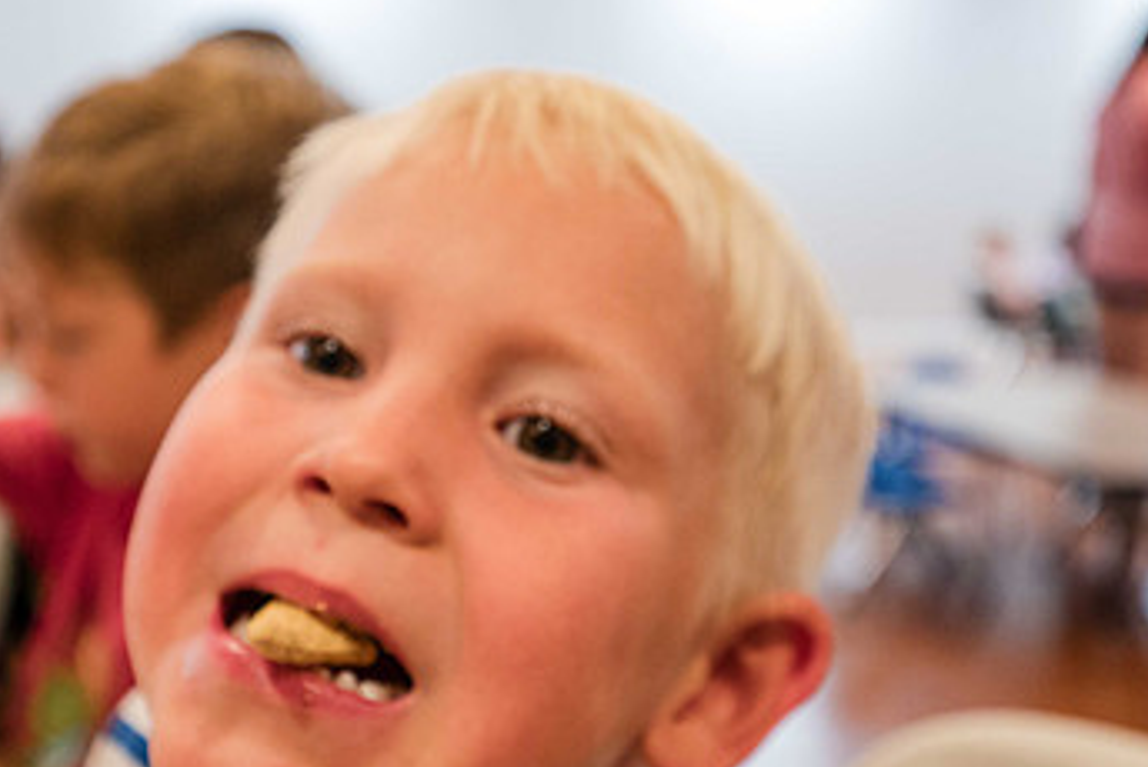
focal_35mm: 54
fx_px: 1723
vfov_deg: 25.1
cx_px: 546
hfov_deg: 36.8
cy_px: 407
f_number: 4
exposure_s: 1/125
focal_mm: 29
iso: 2800
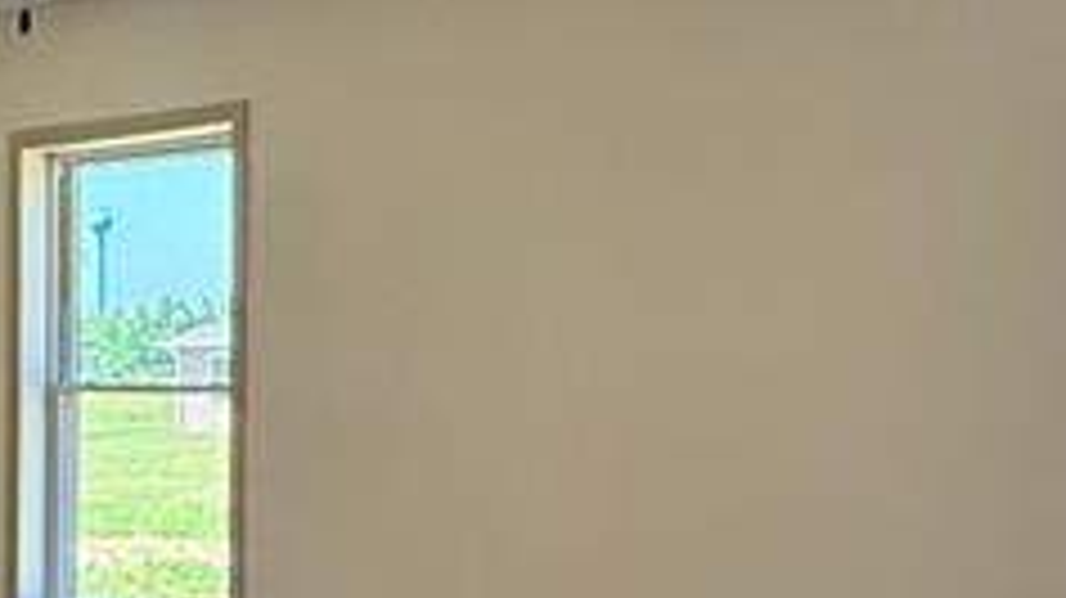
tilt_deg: -1.5
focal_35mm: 66
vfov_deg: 18.2
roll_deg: -0.1
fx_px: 1865
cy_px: 423
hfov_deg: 31.0
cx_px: 202
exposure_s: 1/120
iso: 200
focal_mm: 2.22
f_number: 2.2
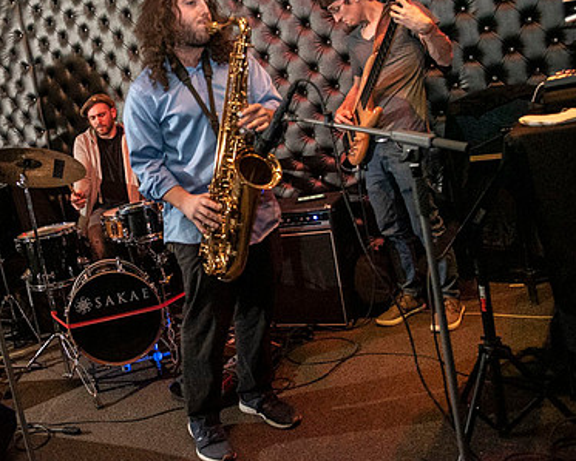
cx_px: 137
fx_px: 597
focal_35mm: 35
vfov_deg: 42.0
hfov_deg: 49.3
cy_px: 180
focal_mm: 24
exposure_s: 1/200
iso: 6400
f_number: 4
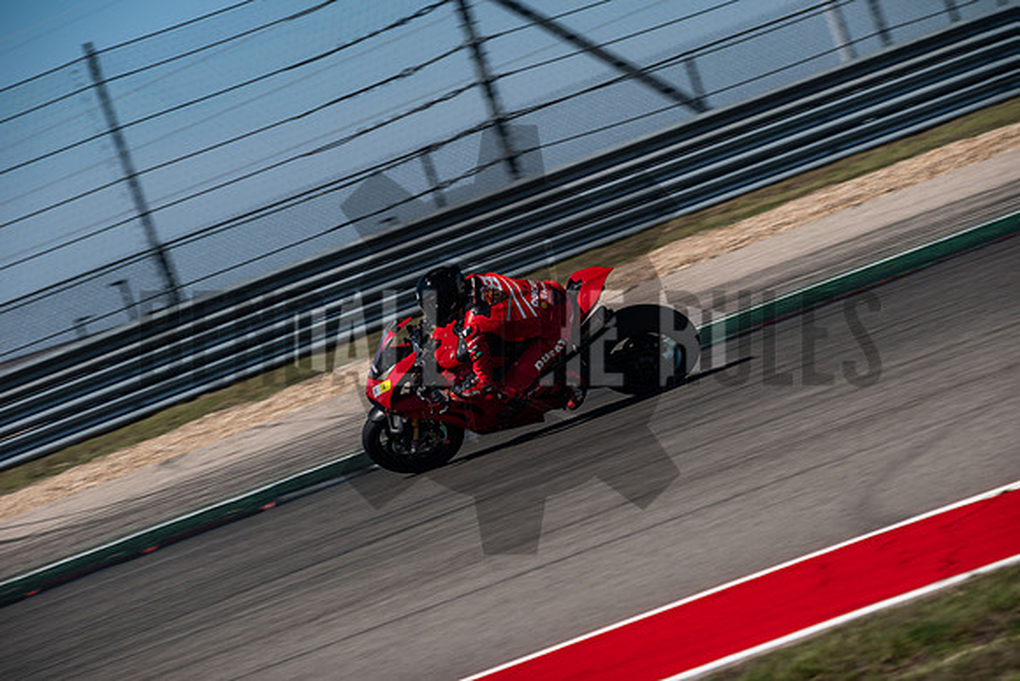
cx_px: 510
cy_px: 340
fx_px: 5498
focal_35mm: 194
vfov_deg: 7.1
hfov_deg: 10.6
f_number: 6.4
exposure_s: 1/320
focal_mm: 129.2
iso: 160
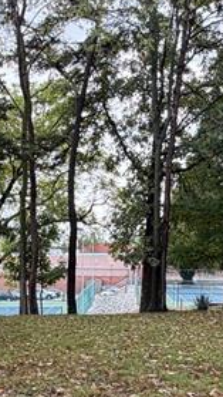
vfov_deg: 36.3
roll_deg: -0.3
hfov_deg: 21.4
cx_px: 95
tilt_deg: -5.8
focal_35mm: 56
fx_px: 589
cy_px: 302
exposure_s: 1/121
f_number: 2.2
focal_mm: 2.22
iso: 64
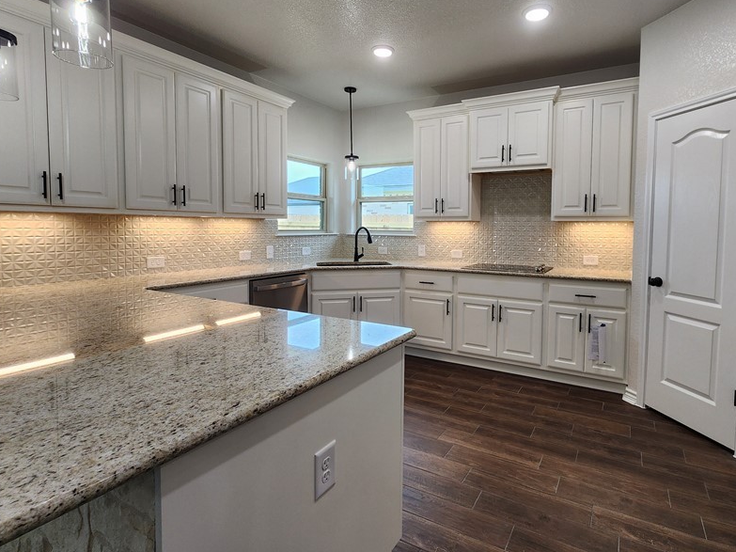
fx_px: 361
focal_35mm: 17
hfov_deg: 90.4
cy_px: 251
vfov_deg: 74.5
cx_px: 422
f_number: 2.2
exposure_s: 1/60
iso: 80
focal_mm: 2.2
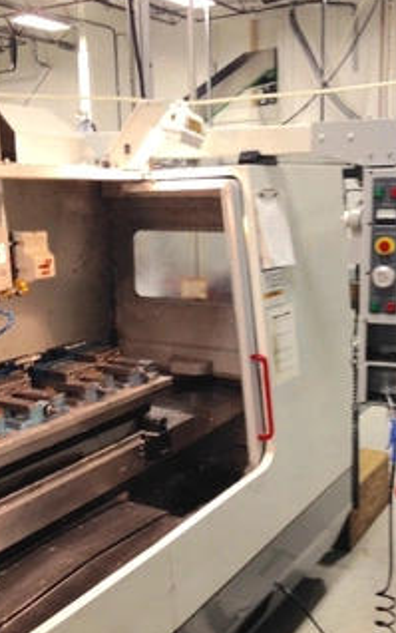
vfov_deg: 45.3
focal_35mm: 44
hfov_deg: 29.2
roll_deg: +0.2
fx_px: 759
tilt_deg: -9.5
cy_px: 322
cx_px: 225
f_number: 2.4
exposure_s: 1/20
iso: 64
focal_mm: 4.12
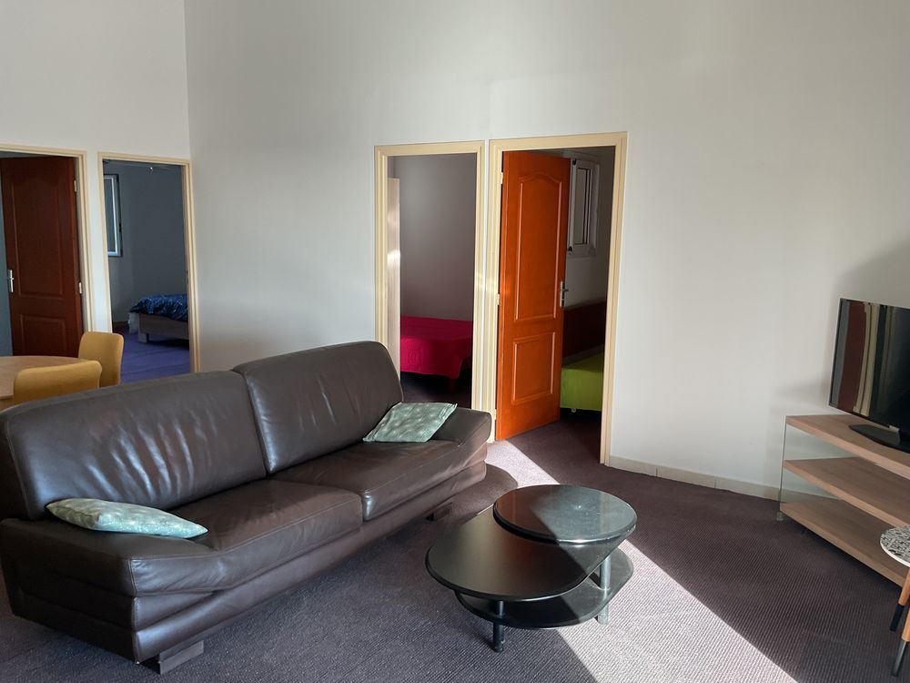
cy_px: 342
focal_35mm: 29
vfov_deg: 48.2
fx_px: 762
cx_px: 455
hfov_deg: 61.7
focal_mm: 3
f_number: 1.8
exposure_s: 1/120
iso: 64
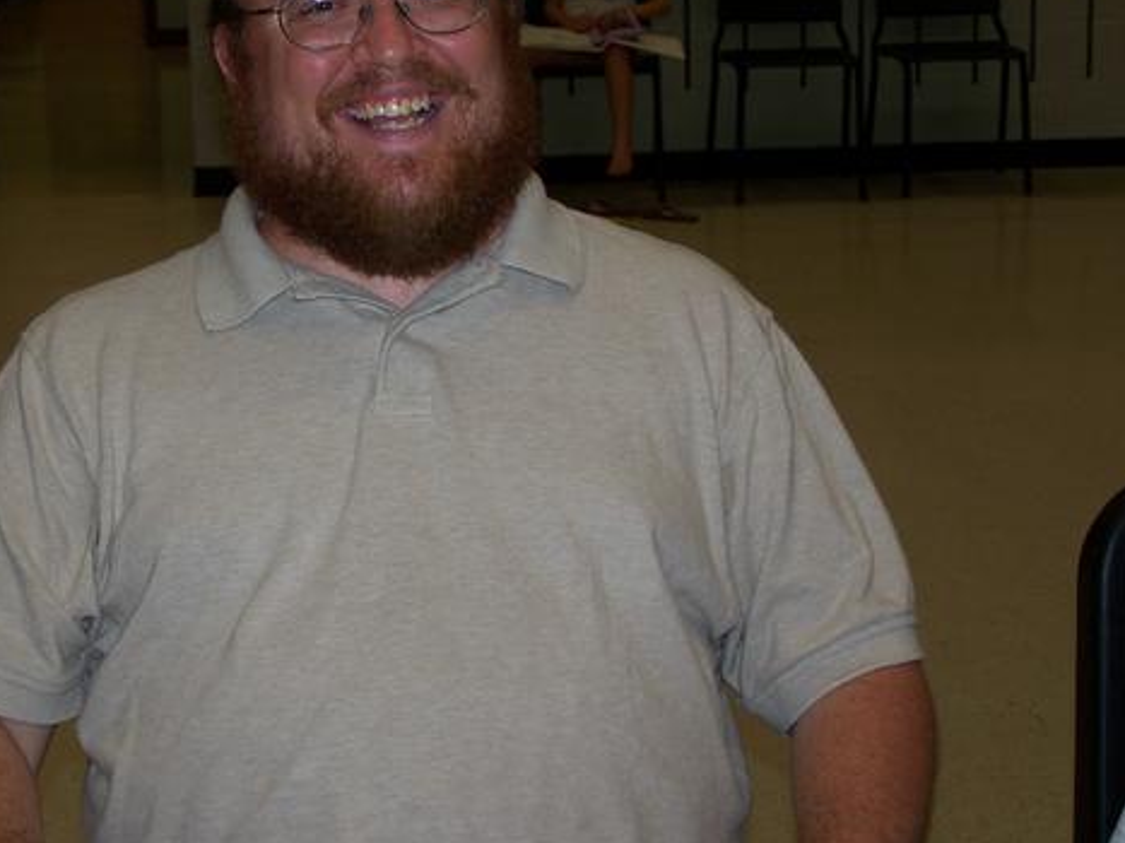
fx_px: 2762
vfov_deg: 17.3
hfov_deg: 23.0
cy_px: 313
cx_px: 450
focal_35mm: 85
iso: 64
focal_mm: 10.3
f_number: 3.2
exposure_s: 1/80
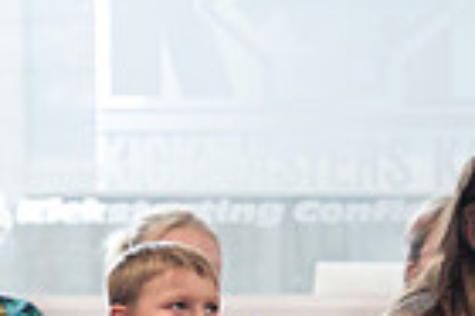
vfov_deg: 2.0
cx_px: 523
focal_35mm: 686
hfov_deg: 3.0
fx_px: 9041
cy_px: 371
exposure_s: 1/400
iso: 1600
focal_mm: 155
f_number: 2.8
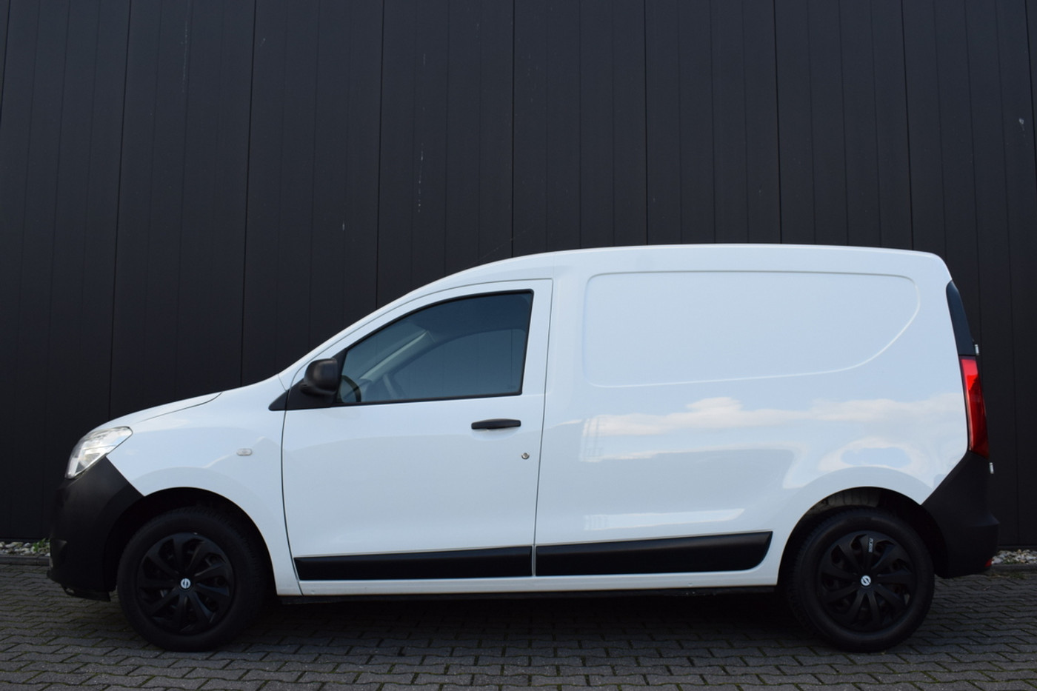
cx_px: 518
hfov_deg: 59.5
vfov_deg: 41.7
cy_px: 346
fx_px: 907
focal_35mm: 32
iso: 400
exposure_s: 1/200
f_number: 8
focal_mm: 21
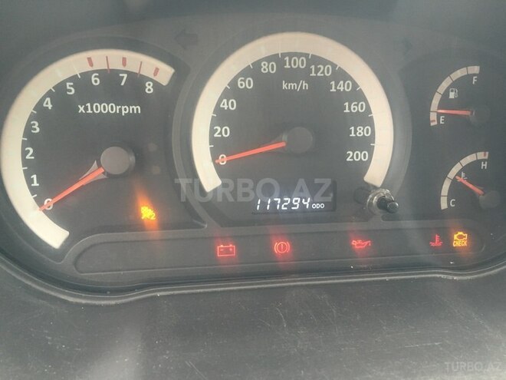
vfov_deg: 48.2
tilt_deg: -30.3
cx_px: 253
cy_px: 190
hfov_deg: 61.7
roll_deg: -2.4
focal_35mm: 29
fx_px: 424
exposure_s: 1/33
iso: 160
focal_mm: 4.15
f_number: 2.2
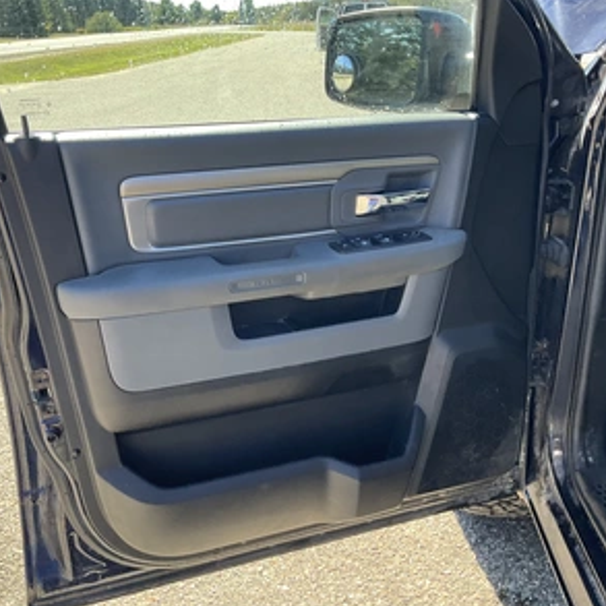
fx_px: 693
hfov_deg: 46.9
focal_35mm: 35
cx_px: 240
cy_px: 308
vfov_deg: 47.2
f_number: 1.8
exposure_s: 1/172
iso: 25
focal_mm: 3
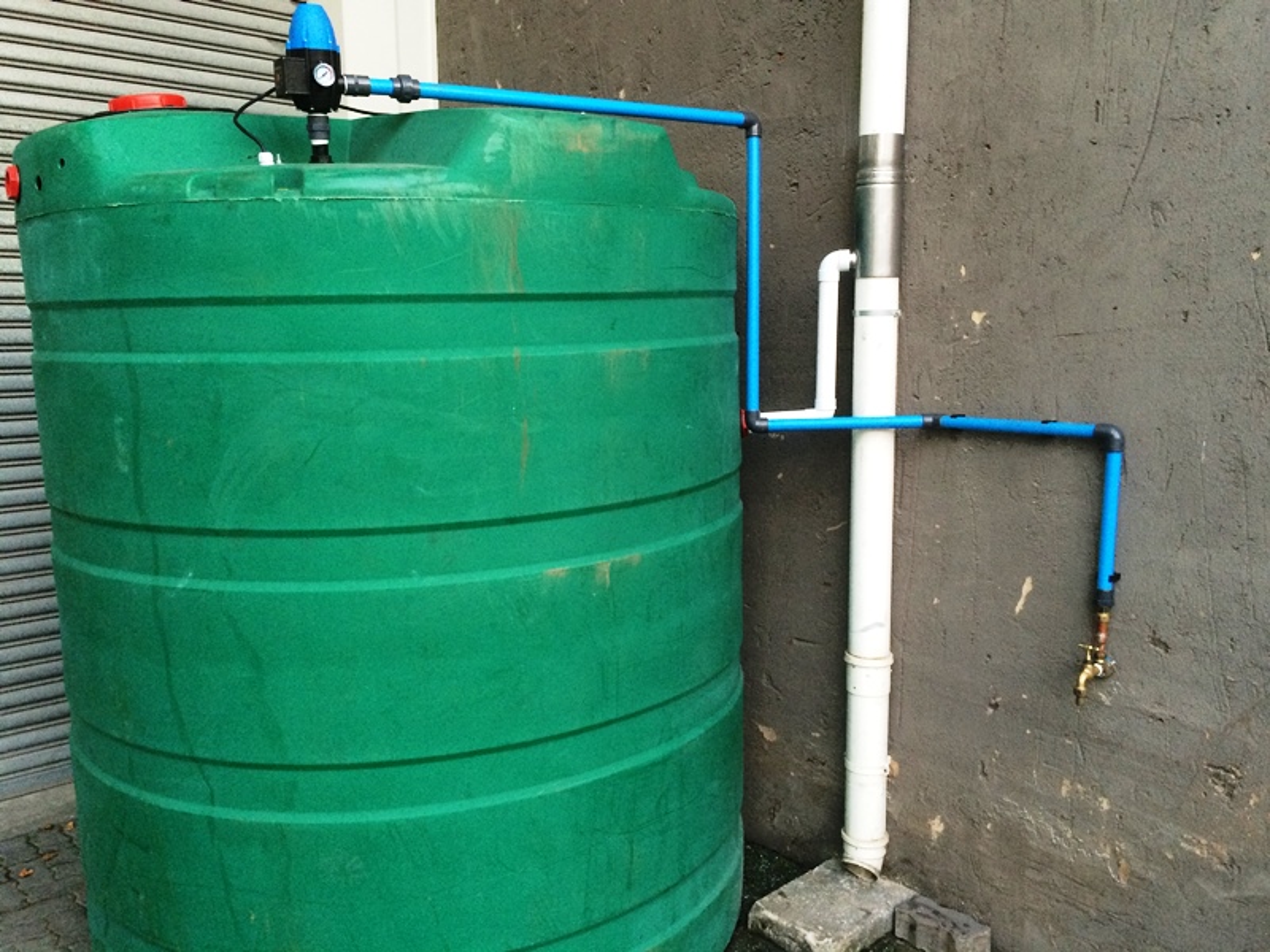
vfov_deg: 48.2
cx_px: 635
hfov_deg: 61.7
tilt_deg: -8.4
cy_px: 476
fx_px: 1064
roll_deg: -0.5
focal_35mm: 29
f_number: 2.2
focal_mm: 4.15
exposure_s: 1/30
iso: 160
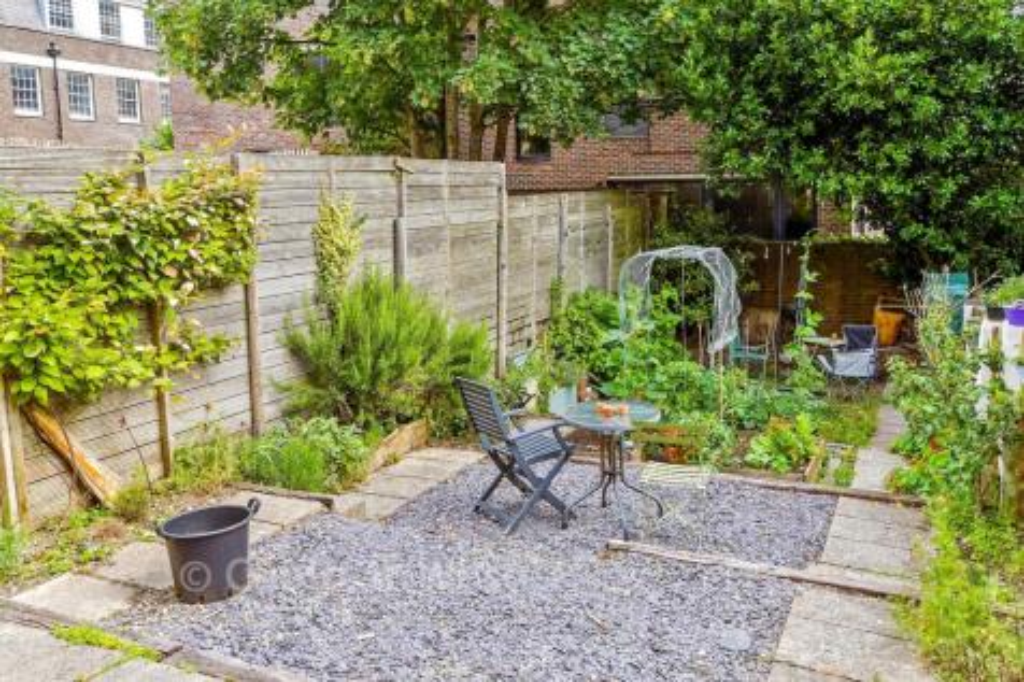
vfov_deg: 43.6
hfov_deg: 61.9
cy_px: 341
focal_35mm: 30
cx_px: 512
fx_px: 853
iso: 200
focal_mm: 20
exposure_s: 1/60
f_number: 8
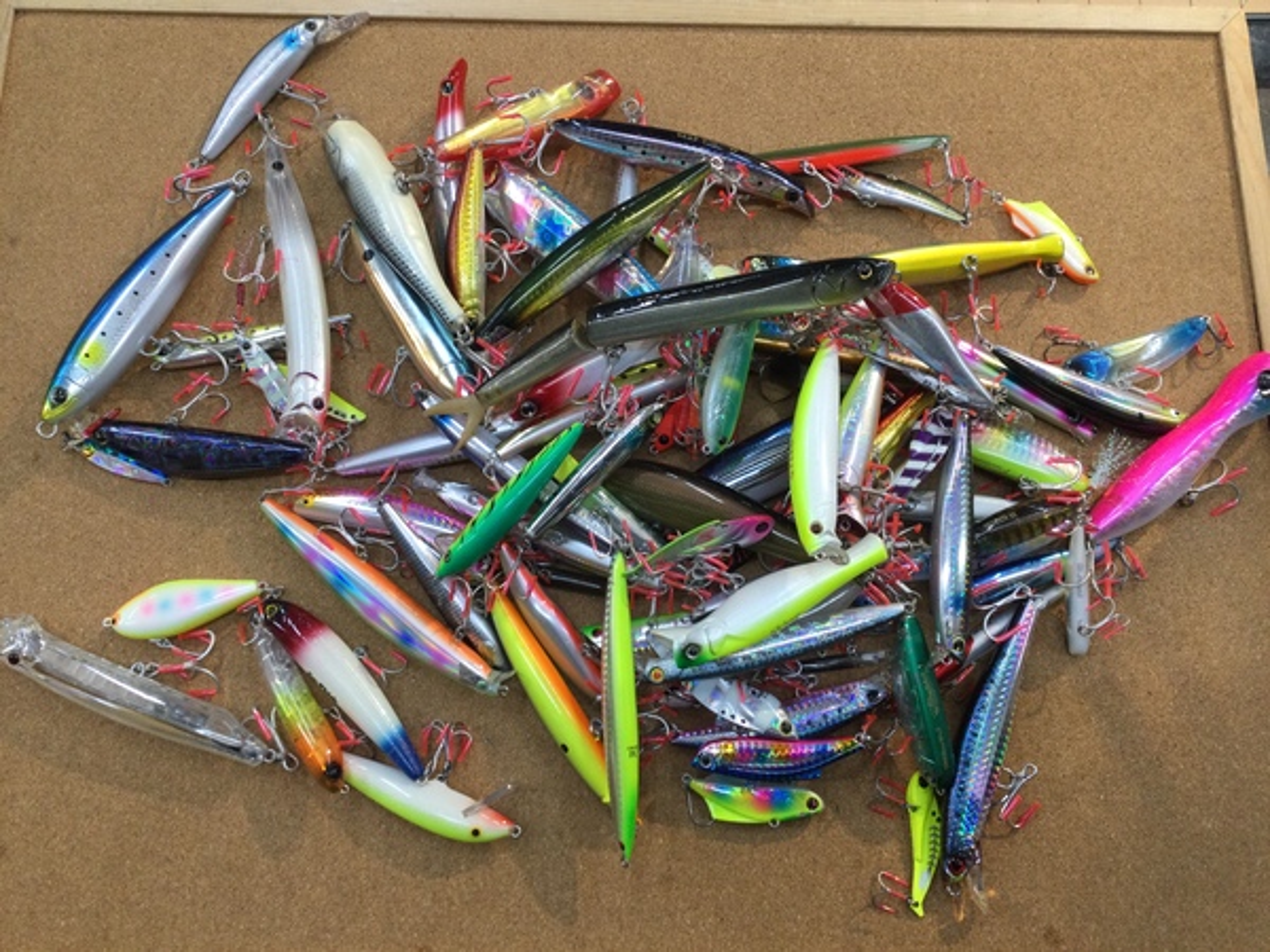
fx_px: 1137
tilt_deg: -77.4
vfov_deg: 45.4
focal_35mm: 31
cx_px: 635
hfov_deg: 58.4
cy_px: 476
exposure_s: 1/40
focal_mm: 3.3
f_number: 2.4
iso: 25
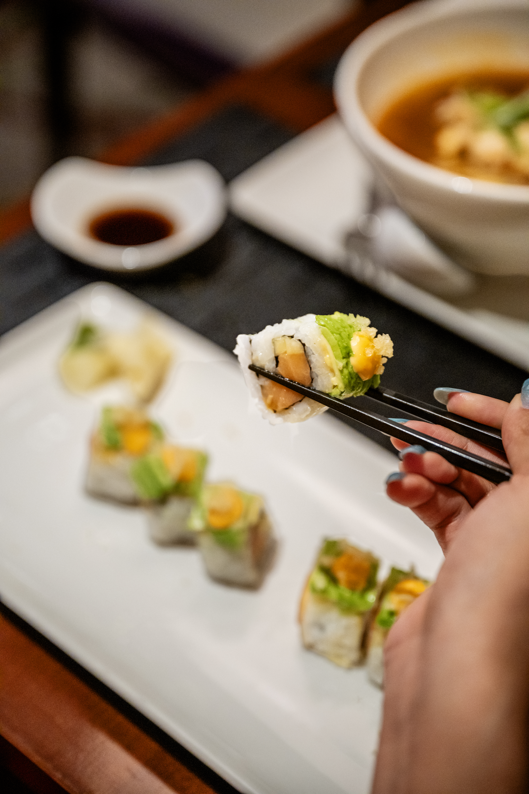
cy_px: 397
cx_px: 264
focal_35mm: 70
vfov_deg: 28.8
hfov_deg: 19.5
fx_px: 1543
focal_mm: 70
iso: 2000
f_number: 2.8
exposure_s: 1/40
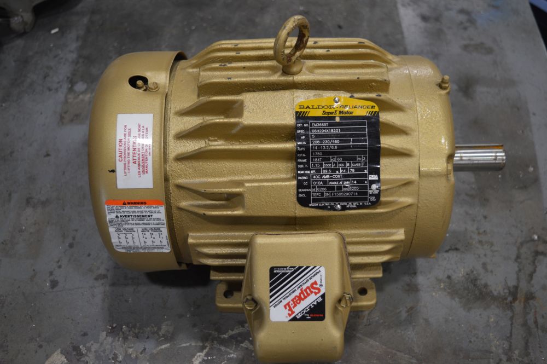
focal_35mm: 39
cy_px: 182
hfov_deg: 49.6
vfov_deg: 34.2
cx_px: 274
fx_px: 592
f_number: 4
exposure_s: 1/30
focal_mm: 26
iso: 400
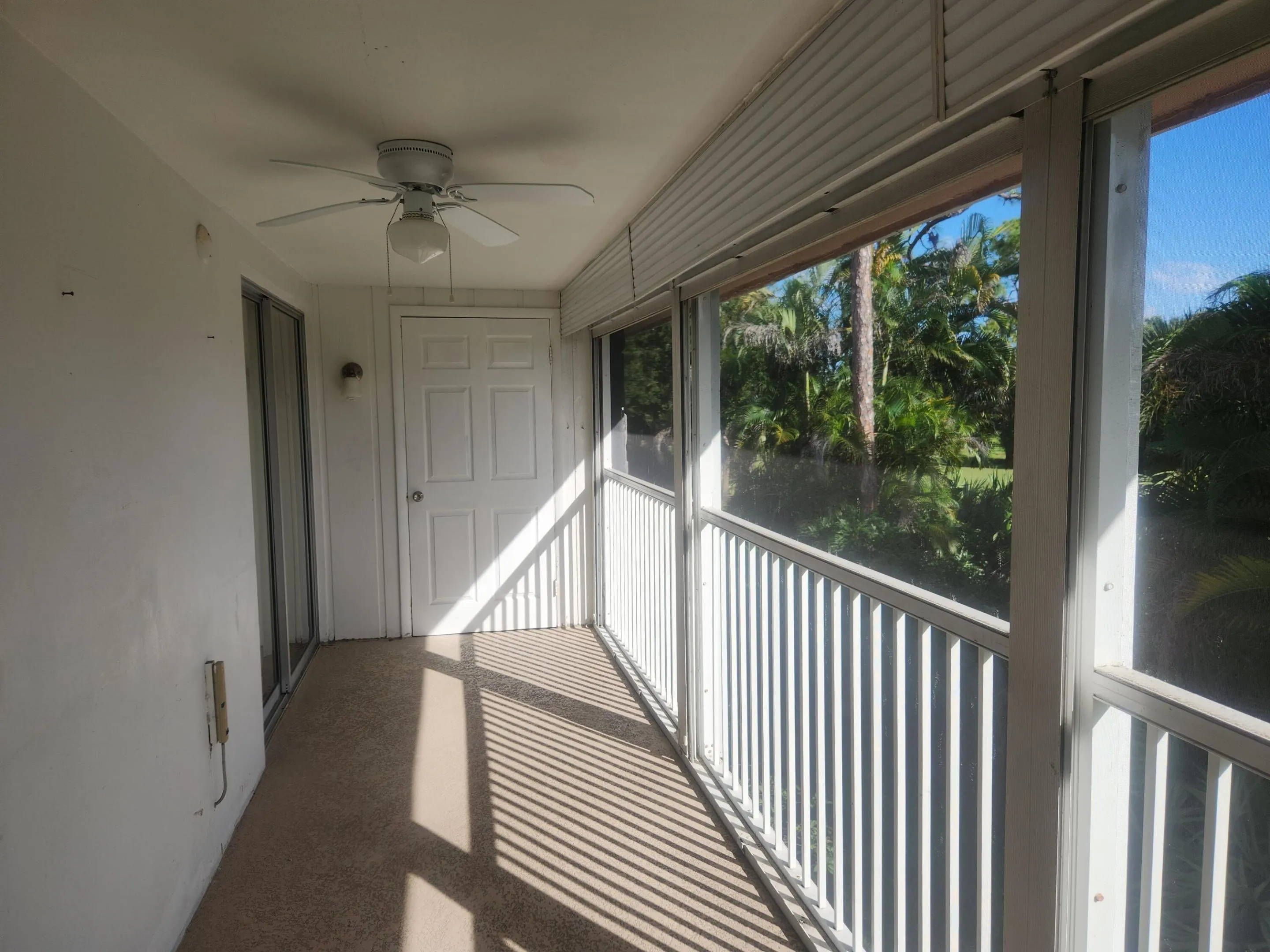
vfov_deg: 58.9
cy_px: 476
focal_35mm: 23
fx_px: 844
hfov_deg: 73.9
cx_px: 635
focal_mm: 5.4
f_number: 1.8
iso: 20
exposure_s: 1/781
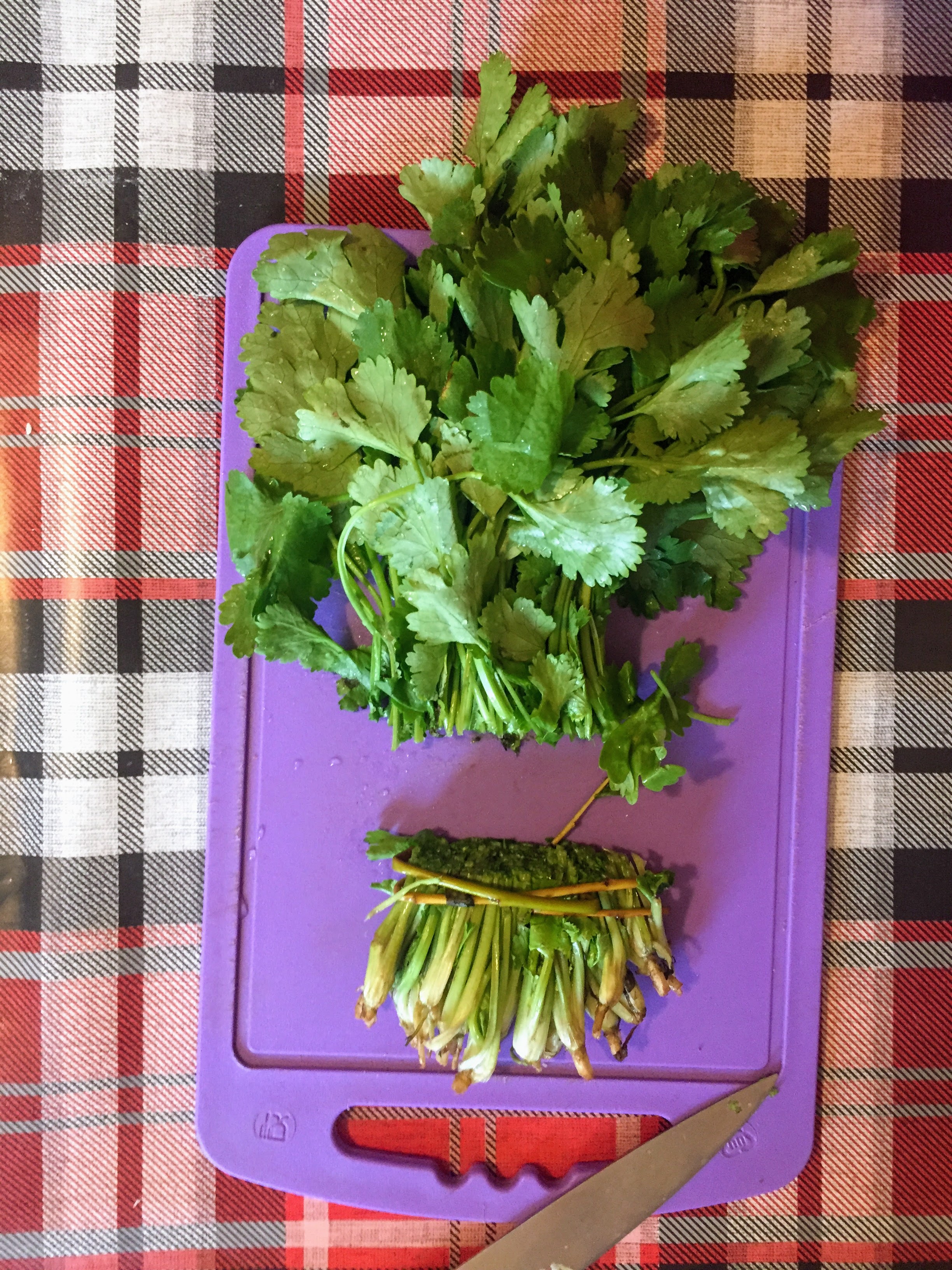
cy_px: 635
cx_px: 476
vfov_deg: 61.7
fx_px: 1063
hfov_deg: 48.2
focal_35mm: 29
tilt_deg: -87.5
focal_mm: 4.15
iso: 250
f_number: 2.2
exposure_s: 1/20
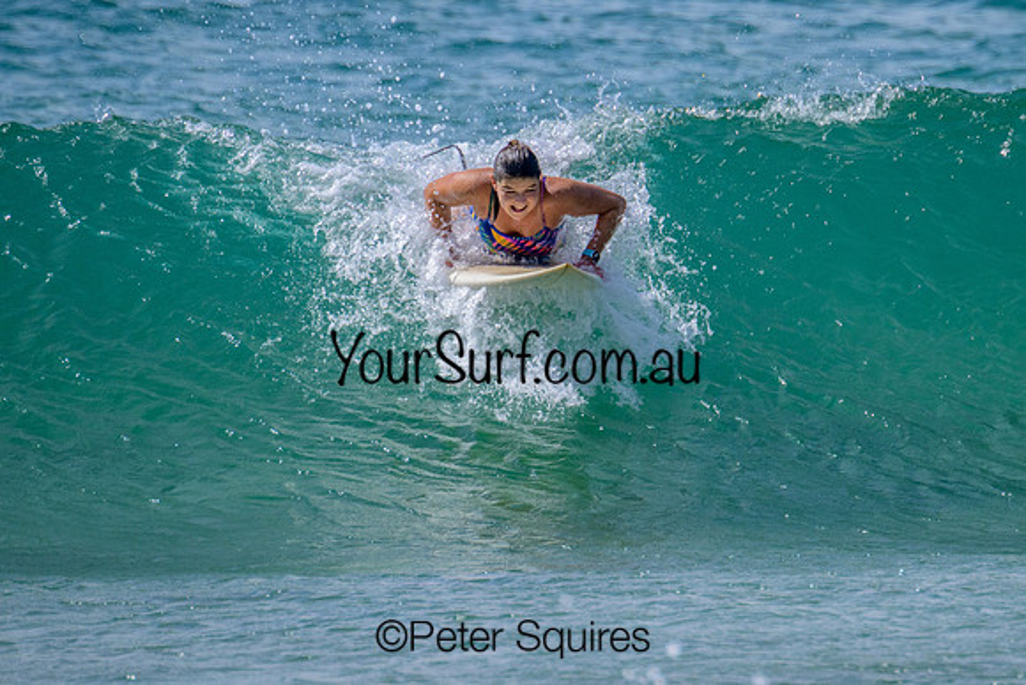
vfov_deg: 1.3
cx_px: 674
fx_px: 31184
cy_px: 361
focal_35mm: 1094
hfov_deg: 1.9
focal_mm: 800
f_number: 11
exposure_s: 1/2000
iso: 1000
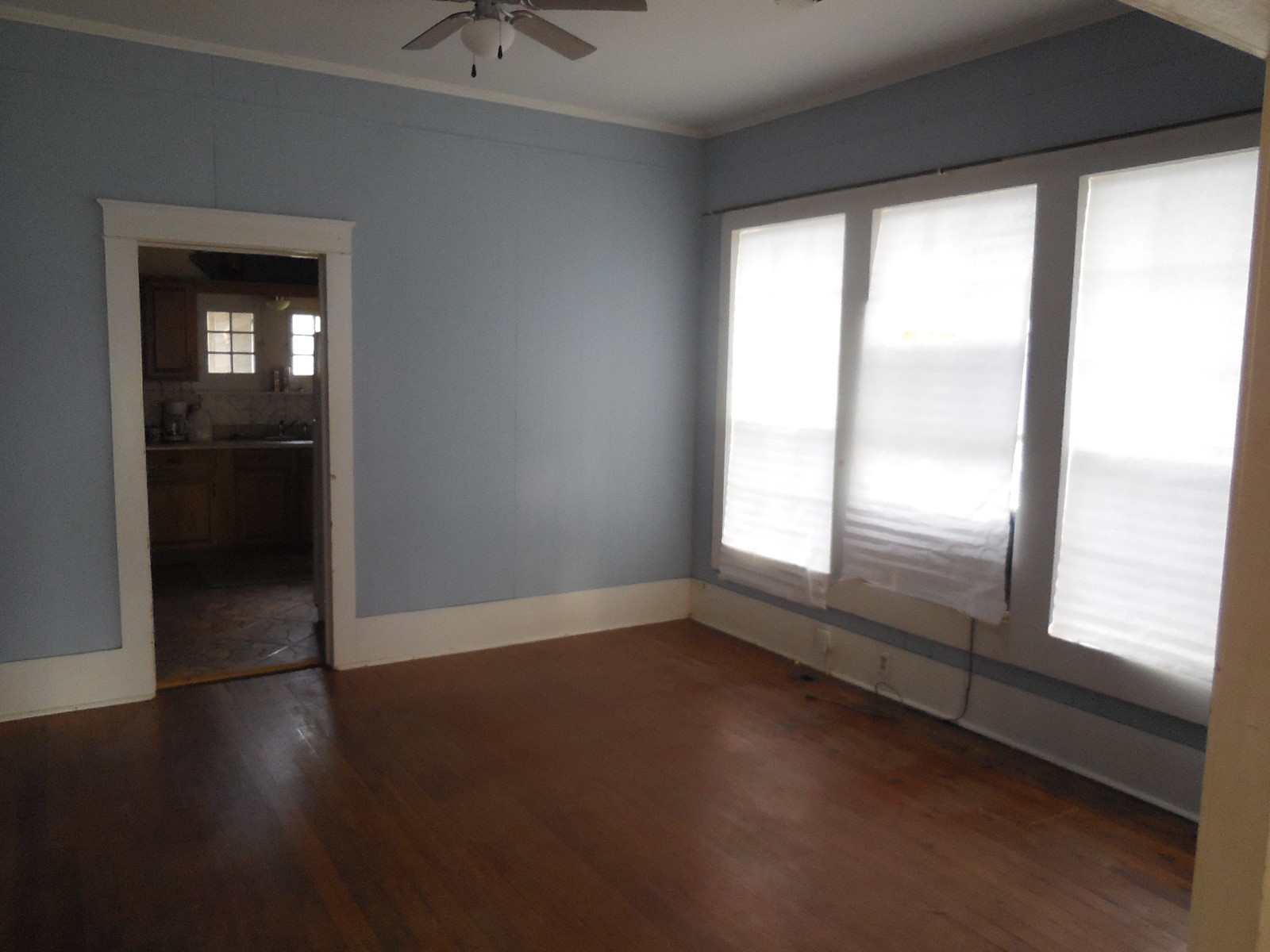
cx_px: 635
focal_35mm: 25
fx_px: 917
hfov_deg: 69.4
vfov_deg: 54.9
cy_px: 476
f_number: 3.1
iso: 400
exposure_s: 1/30
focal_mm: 4.5
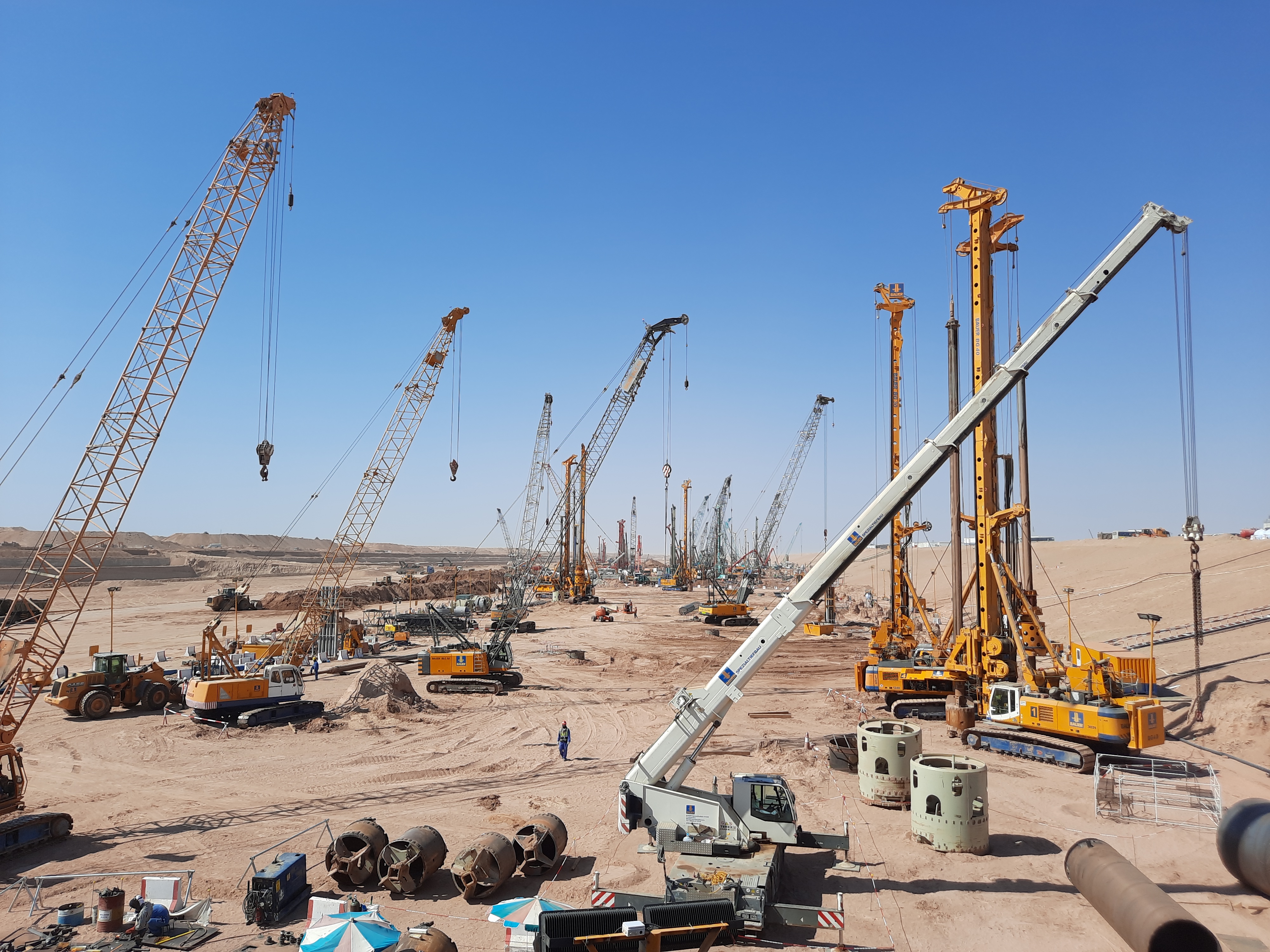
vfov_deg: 54.9
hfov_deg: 69.4
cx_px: 635
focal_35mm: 25
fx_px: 917
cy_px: 476
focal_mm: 4.6
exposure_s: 1/1362
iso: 32
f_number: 2
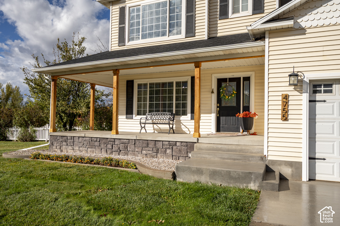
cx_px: 170
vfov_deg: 49.5
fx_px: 245
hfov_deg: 69.4
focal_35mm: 26
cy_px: 113
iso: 320
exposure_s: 1/1000
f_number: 10
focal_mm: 26
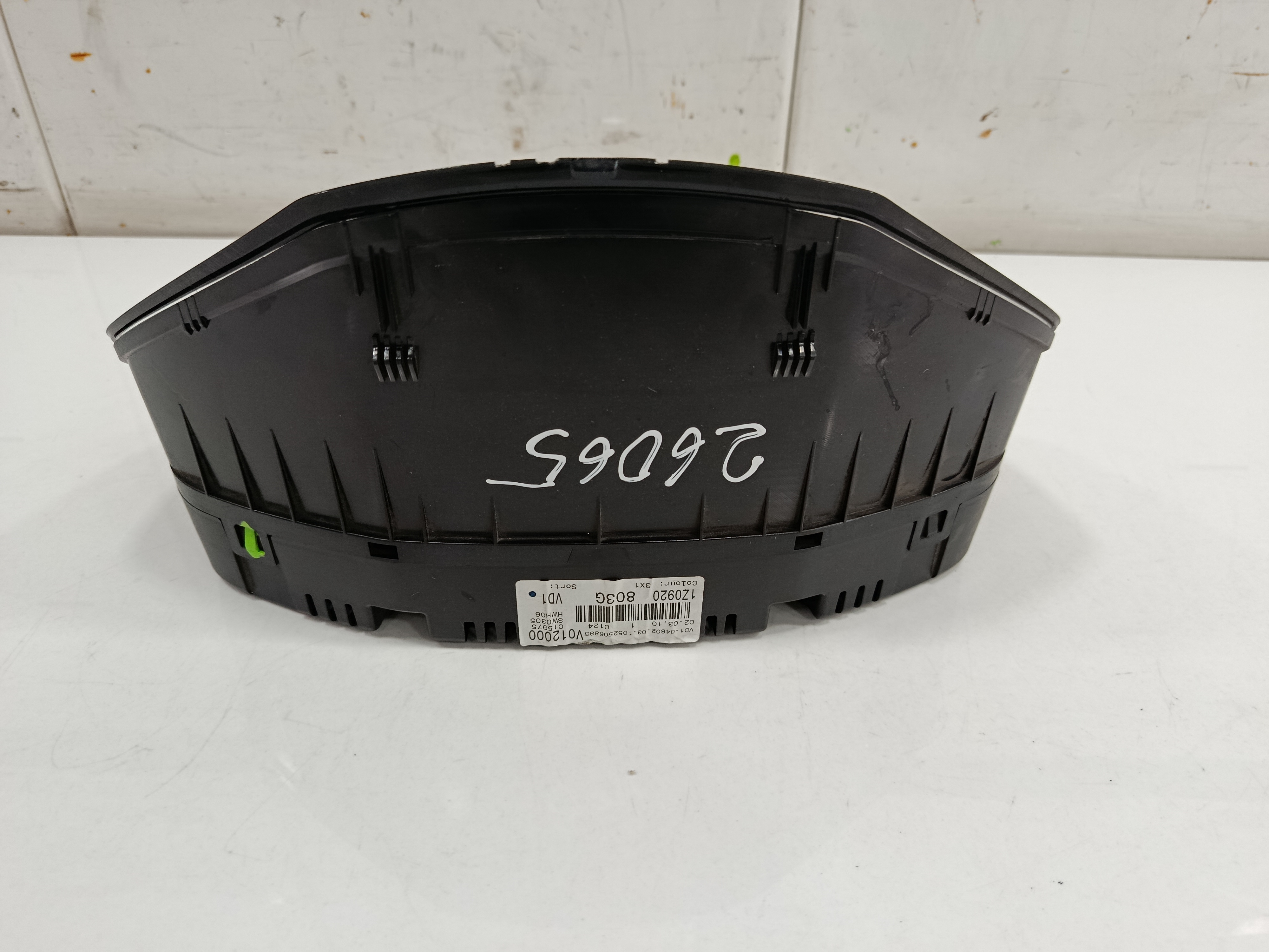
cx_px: 634
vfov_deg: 56.8
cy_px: 476
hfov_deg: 71.6
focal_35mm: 24
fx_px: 880
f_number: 1.7
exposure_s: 1/100
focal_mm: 5.24
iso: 1077
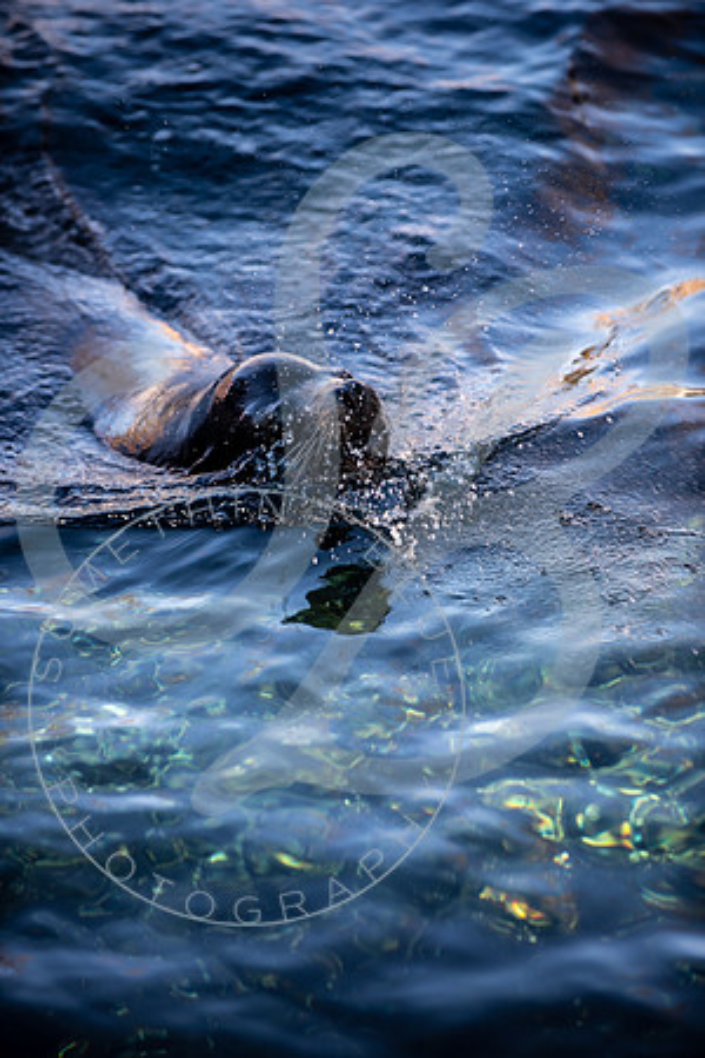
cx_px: 352
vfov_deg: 10.3
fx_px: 5875
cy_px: 529
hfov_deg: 6.9
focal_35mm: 200
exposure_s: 1/500
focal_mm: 200
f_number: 2.8
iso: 200
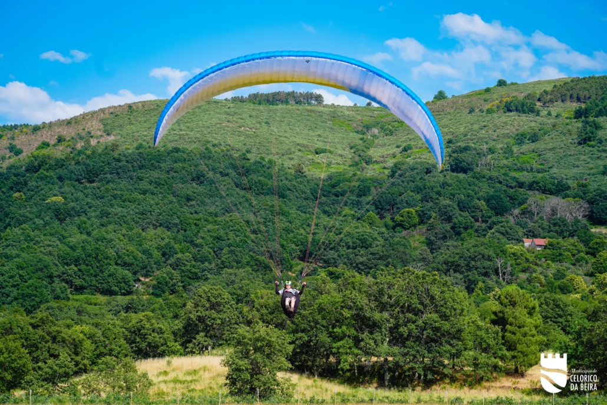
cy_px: 202
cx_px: 304
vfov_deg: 13.0
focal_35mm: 105
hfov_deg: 19.5
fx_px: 1771
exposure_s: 1/400
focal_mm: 105
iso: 100
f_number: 5.6
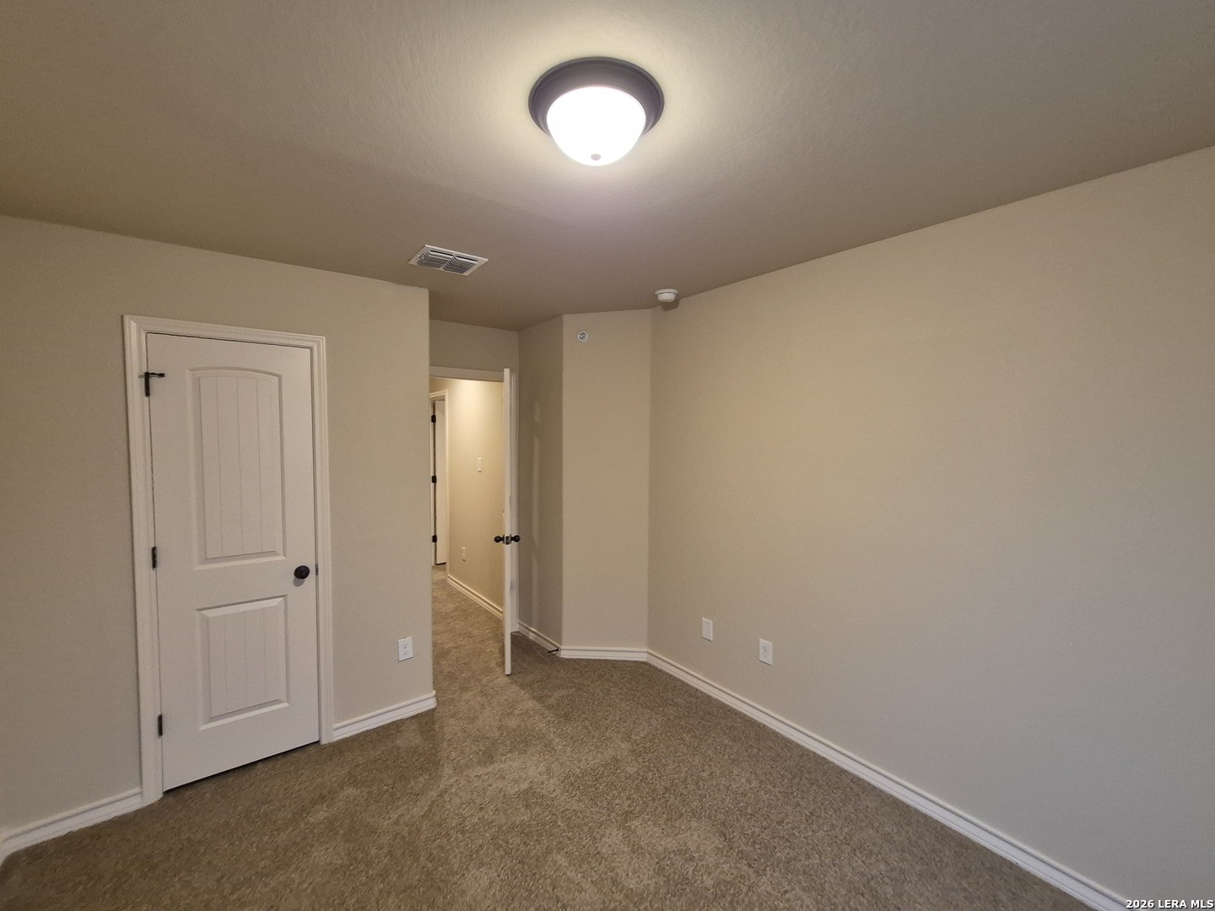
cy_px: 456
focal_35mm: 13
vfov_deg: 89.9
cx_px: 608
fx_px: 456
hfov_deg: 106.2
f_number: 2.2
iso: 400
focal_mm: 1.74
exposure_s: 1/60
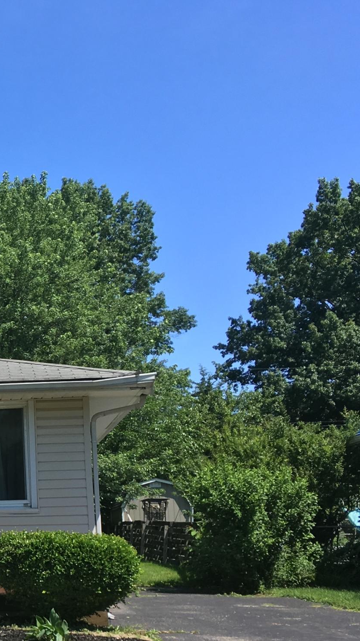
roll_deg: -0.2
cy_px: 466
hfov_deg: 16.3
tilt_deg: +4.4
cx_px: -255
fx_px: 1086
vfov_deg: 32.3
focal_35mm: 64
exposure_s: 1/894
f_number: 2.2
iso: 25
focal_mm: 4.15
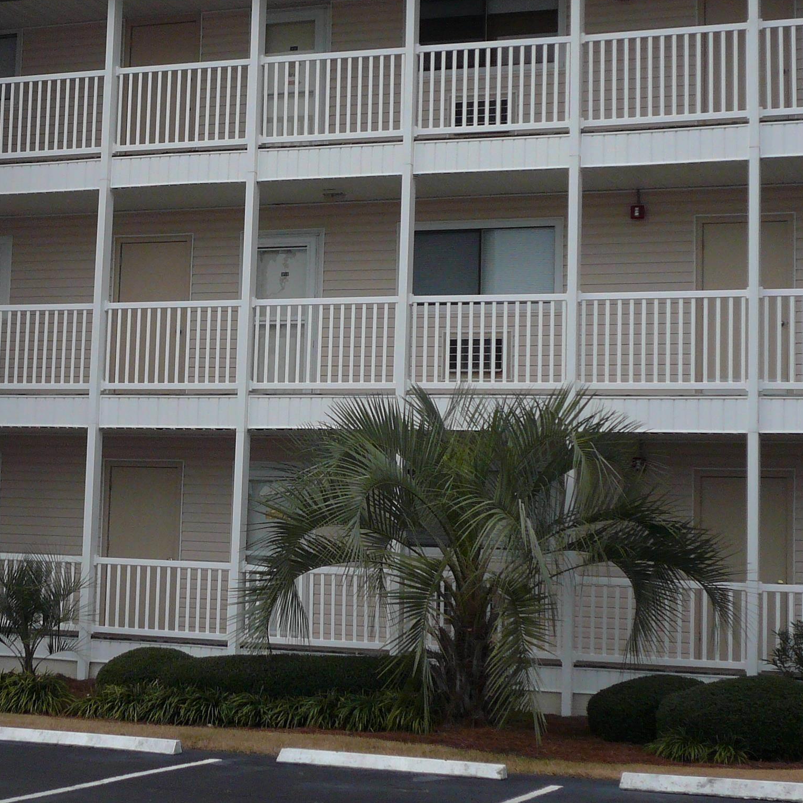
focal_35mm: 75
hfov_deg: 22.7
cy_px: 288
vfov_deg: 23.0
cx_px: 159
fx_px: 1968
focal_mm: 6.9
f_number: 3.3
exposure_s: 1/500
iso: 100
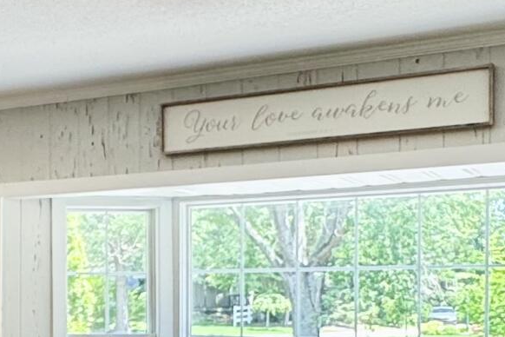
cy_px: 317
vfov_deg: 17.8
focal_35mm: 75
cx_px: -117
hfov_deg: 24.2
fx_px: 1052
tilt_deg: -1.3
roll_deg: -0.3
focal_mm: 2.22
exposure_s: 1/120
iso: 125
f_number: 2.2
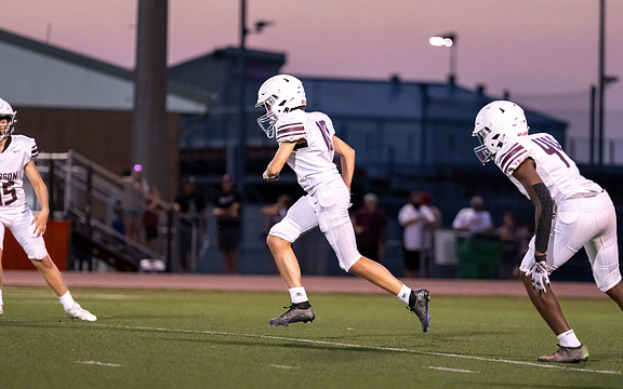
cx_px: 334
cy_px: 188
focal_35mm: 250
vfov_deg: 5.3
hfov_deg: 8.4
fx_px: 4245
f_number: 2.8
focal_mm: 185
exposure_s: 1/1000
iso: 2500
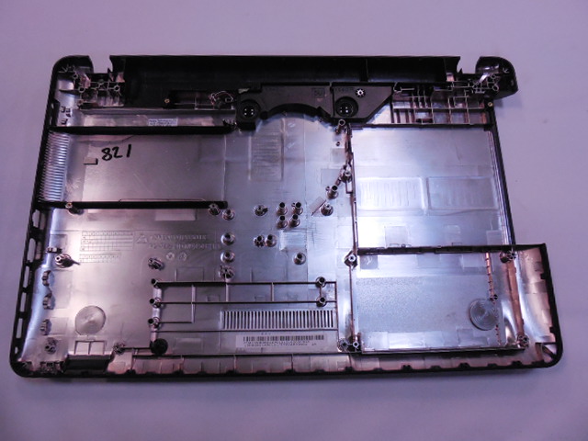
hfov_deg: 67.3
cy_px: 220
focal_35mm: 26
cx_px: 294
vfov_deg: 53.1
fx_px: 442
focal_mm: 4.6
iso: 800
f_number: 3.5
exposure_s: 1/200
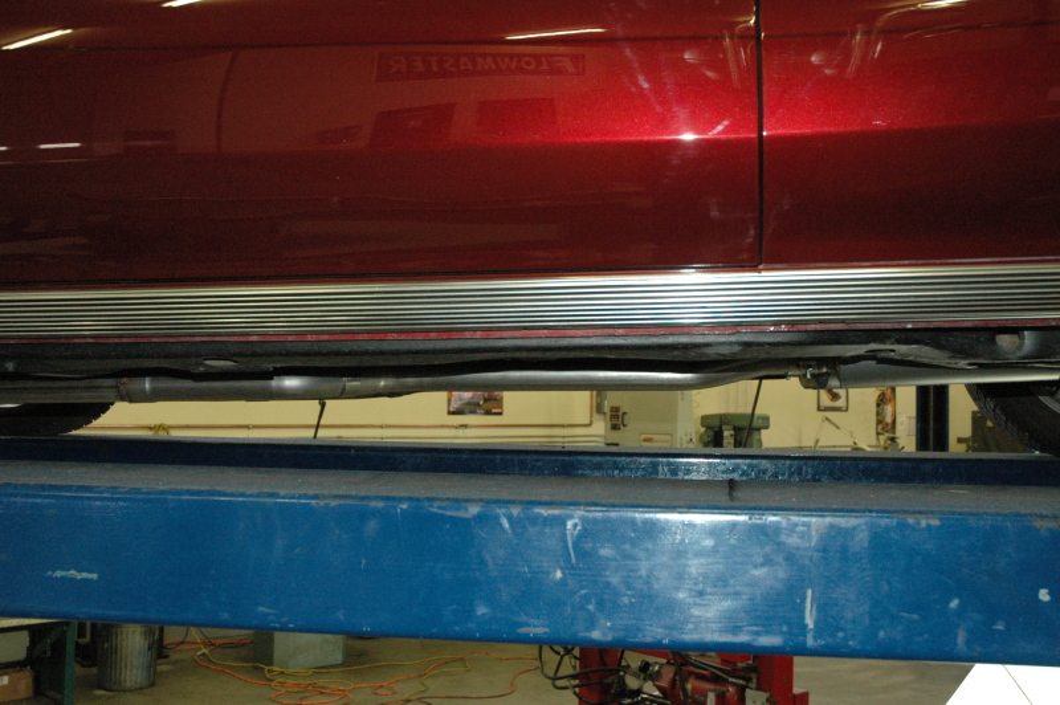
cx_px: 530
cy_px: 352
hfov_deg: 48.0
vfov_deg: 33.0
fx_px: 1191
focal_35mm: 40
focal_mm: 27
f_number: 5
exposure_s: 1/60
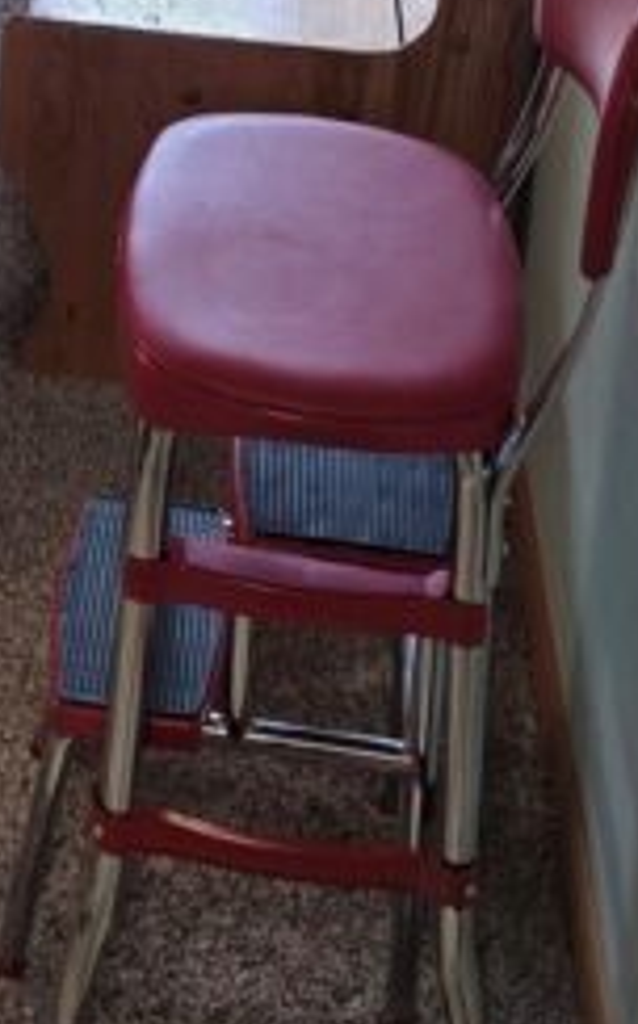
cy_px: -470
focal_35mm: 80
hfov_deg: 15.9
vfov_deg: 21.9
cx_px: -50
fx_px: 2231
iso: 200
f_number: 1.7
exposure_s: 1/120
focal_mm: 6.3
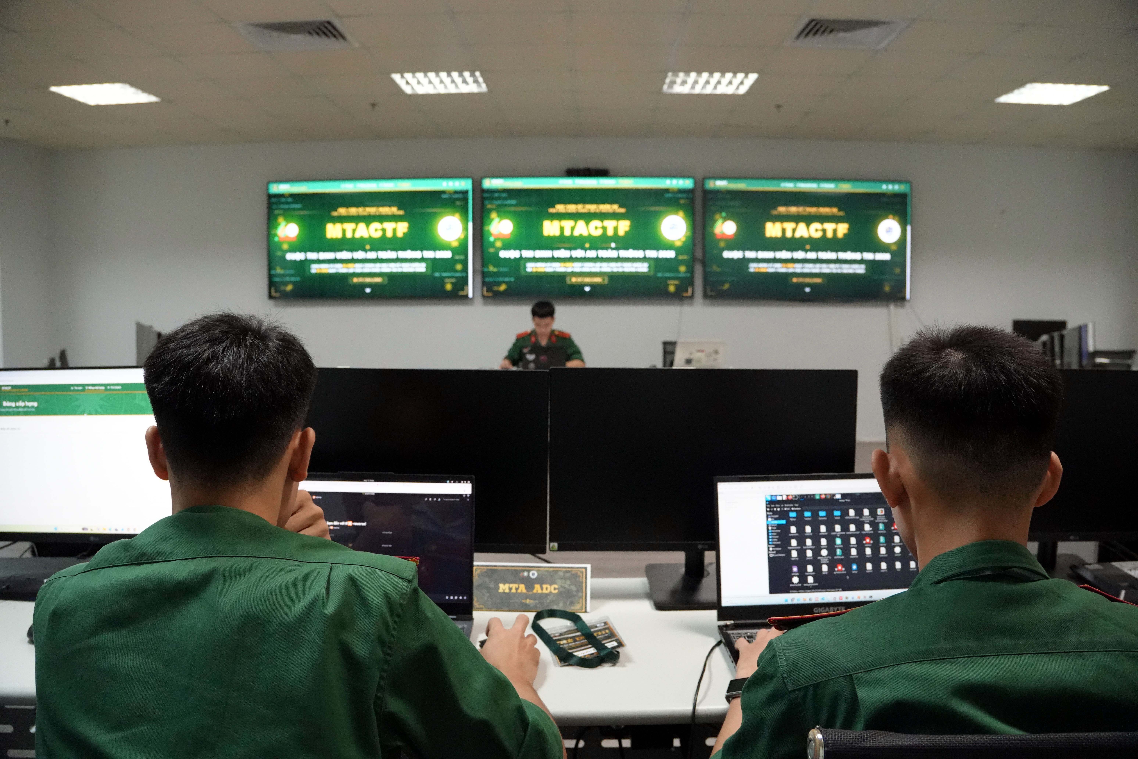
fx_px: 853
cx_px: 569
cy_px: 380
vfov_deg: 47.9
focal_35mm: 27
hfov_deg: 67.4
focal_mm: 18
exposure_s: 1/160
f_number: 4
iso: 4000
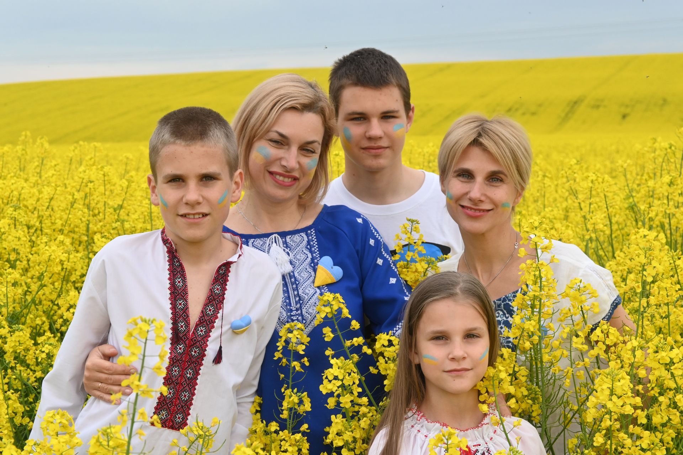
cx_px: 342
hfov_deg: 27.0
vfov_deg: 18.2
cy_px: 228
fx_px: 1423
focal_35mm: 75
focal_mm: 50
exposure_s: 1/1000
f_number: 7.1
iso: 1000
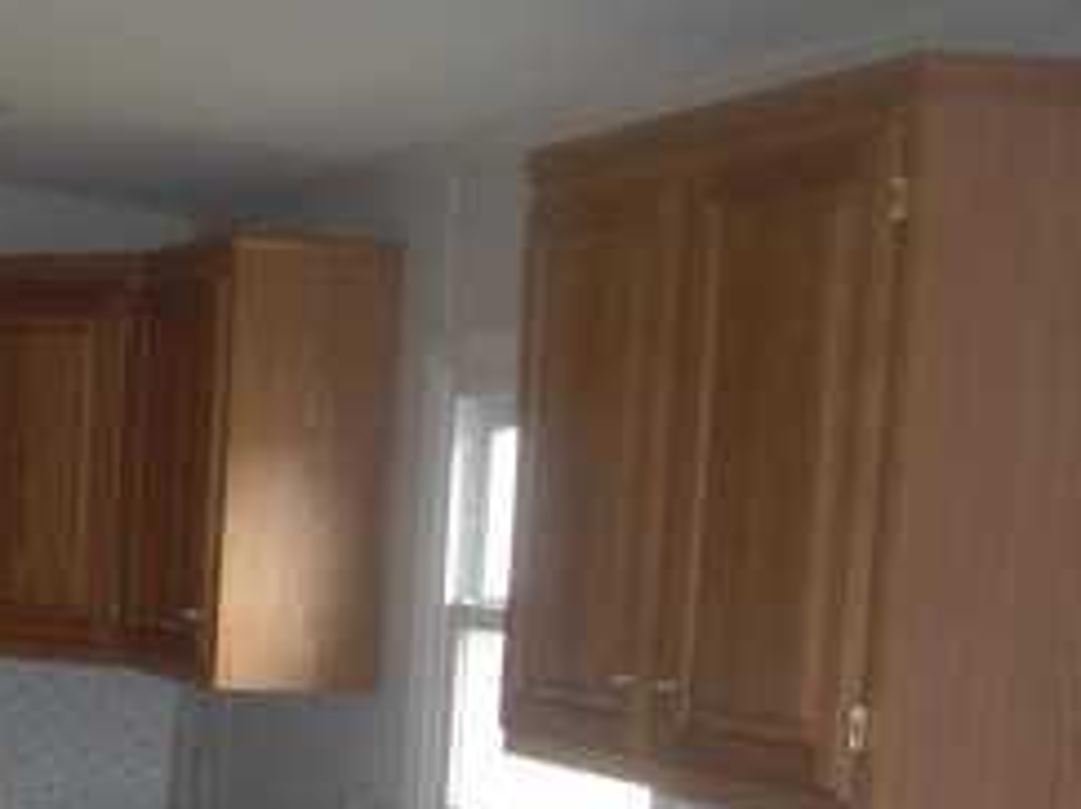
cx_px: -338
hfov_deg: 19.1
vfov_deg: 15.2
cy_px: 889
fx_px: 2965
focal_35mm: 95
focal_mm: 6.3
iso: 200
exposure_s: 1/60
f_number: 2.8
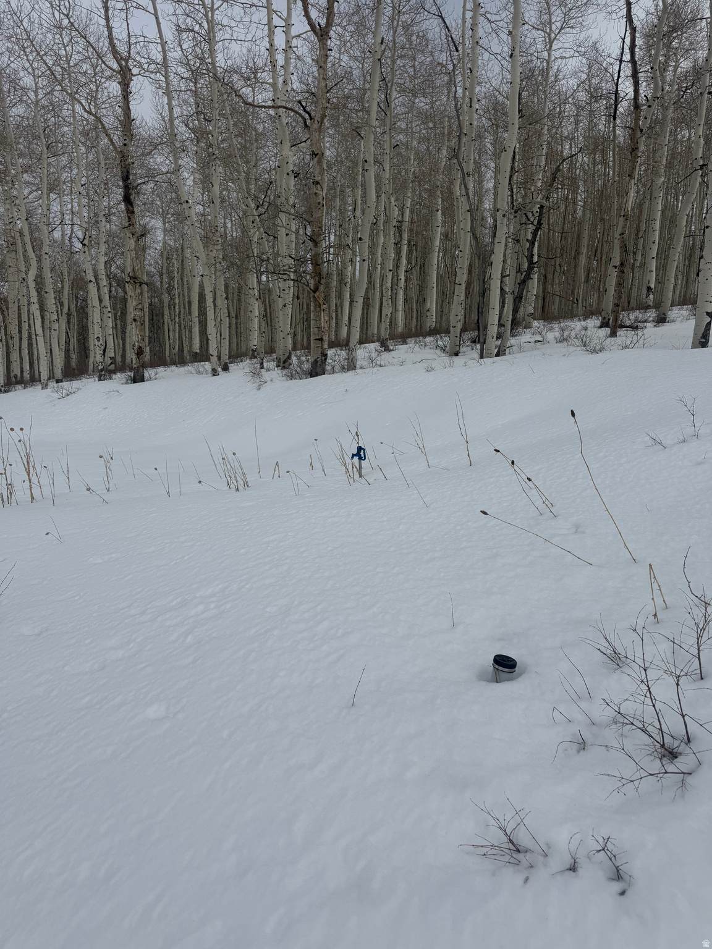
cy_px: 474
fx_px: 658
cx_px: 356
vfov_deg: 71.6
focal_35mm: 24
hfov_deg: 56.8
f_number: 1.78
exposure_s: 1/11905
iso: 80
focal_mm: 6.76
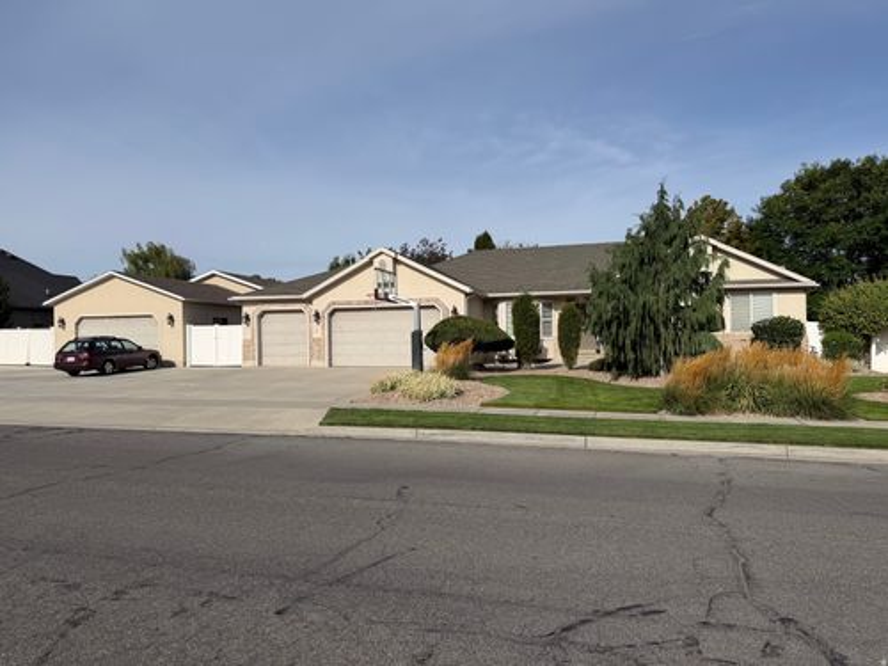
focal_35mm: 24
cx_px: 444
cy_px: 333
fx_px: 616
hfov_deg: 71.6
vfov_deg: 56.8
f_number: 1.78
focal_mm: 6.76
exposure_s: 1/8130
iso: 80
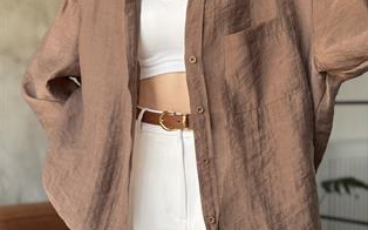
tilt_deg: -0.2
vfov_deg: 18.9
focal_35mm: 69
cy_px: 117
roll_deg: -0.6
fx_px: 692
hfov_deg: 29.8
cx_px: 186
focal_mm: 6.76
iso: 100
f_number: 1.78
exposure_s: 1/60
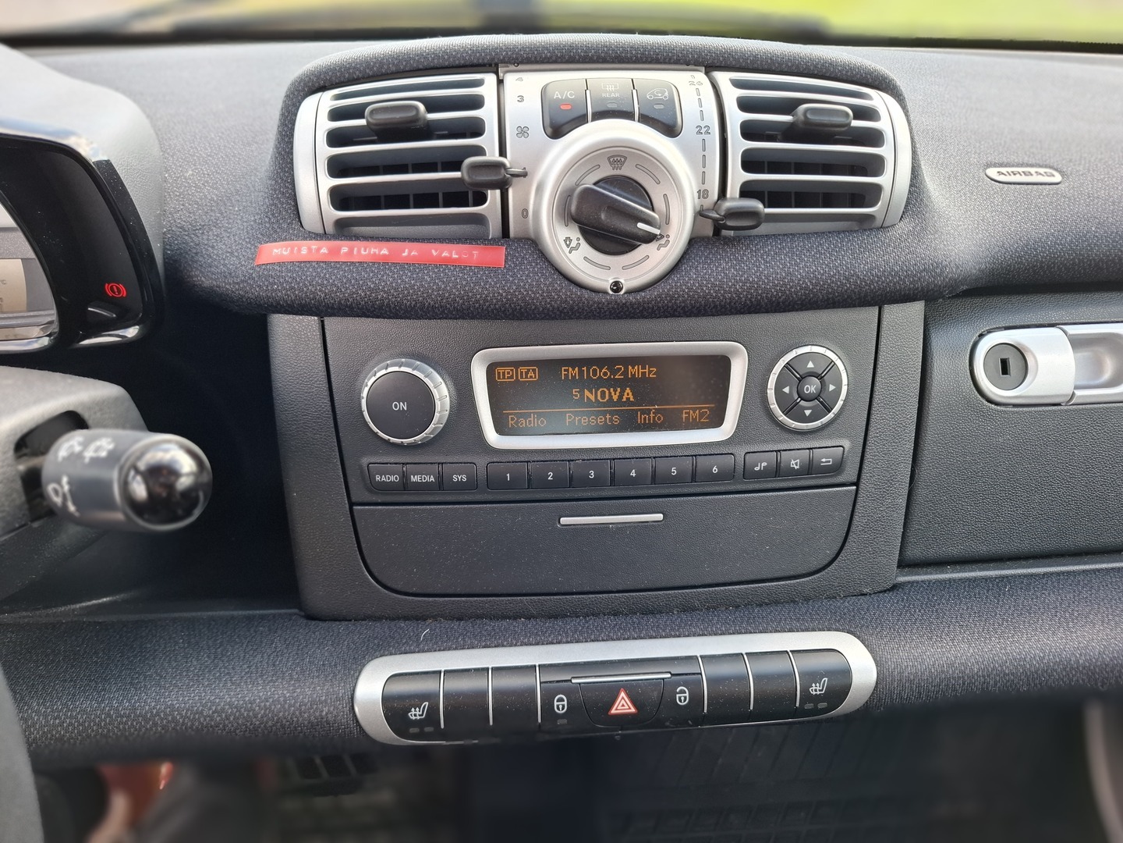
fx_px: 746
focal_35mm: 23
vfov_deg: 58.9
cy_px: 422
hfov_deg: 73.9
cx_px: 562
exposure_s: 1/129
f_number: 1.8
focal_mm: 5.54
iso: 50
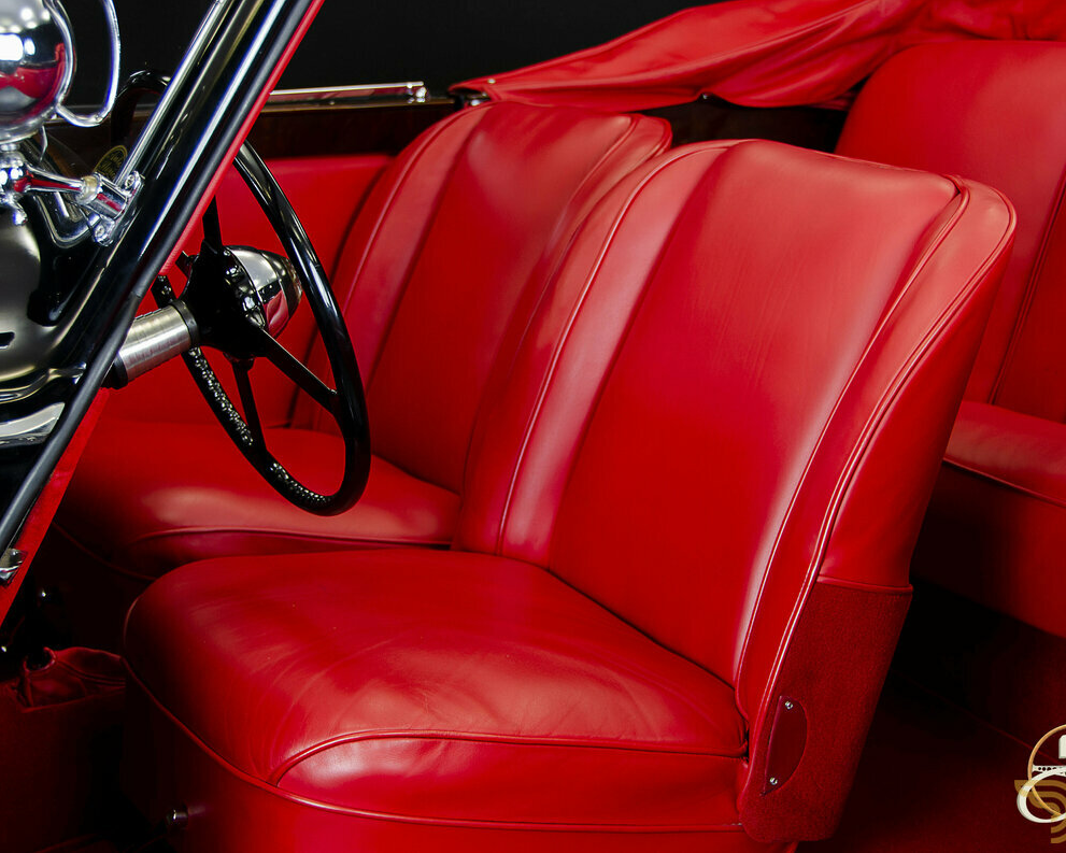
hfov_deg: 31.7
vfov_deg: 25.6
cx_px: 541
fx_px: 1880
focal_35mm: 60
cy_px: 426
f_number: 4.2
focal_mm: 35
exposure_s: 1/8
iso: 200
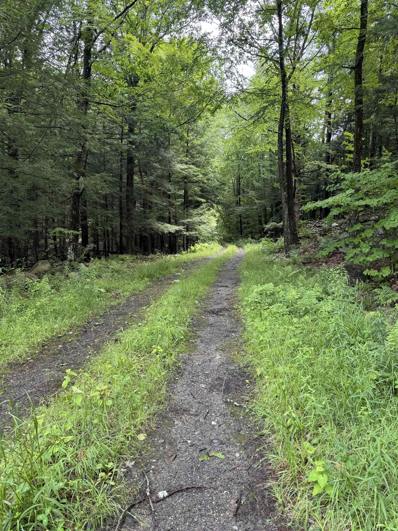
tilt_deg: -3.3
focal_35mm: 24
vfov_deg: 71.6
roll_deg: -0.2
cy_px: 266
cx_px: 199
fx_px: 368
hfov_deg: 56.8
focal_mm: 6.76
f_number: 1.78
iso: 64
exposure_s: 1/135
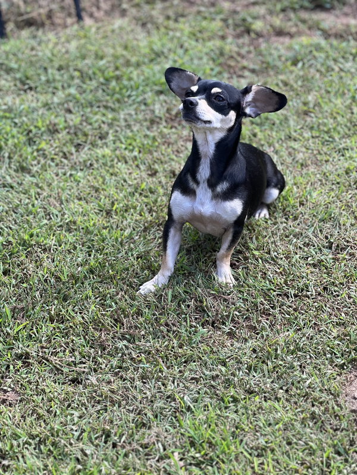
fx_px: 1059
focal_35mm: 77
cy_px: 238
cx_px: 178
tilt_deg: -24.1
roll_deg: -2.5
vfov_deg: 25.3
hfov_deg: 19.1
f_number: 2.8
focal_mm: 9
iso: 50
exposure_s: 1/121
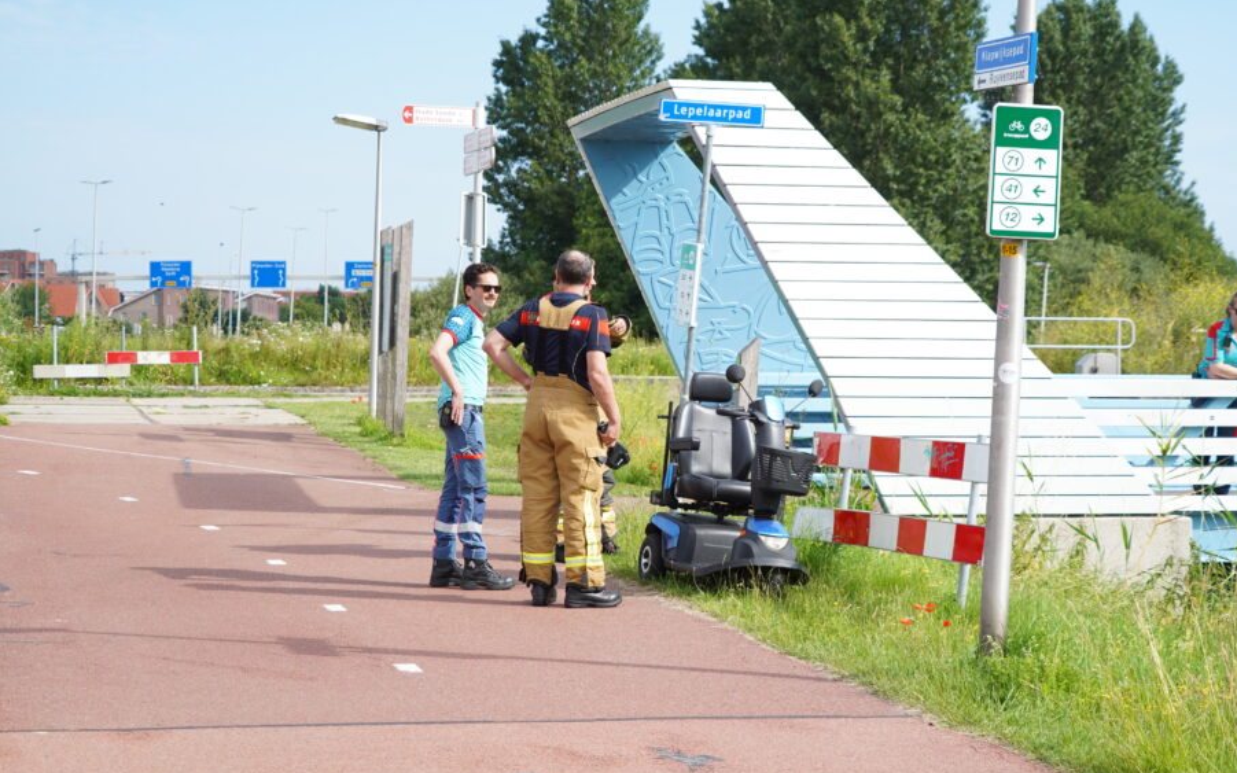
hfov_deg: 28.2
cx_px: 680
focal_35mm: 73
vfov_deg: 17.8
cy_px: 356
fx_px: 2461
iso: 500
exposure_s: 1/1250
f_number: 5
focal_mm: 63
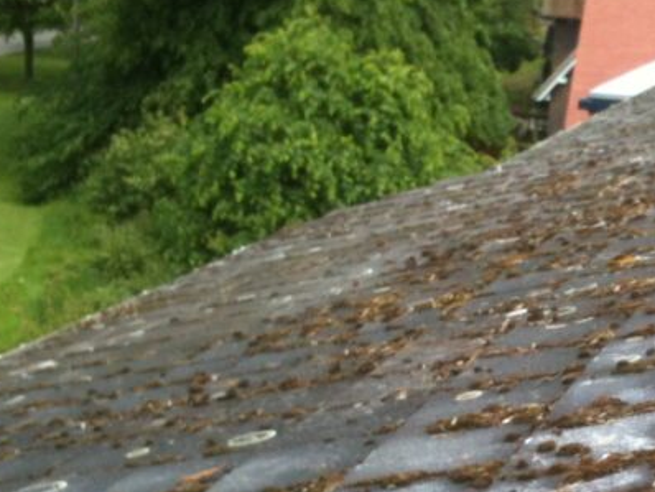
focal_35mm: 90
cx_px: 660
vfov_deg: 16.1
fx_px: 1704
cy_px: 492
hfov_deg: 21.0
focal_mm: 3.85
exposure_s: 1/210
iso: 64
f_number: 2.8
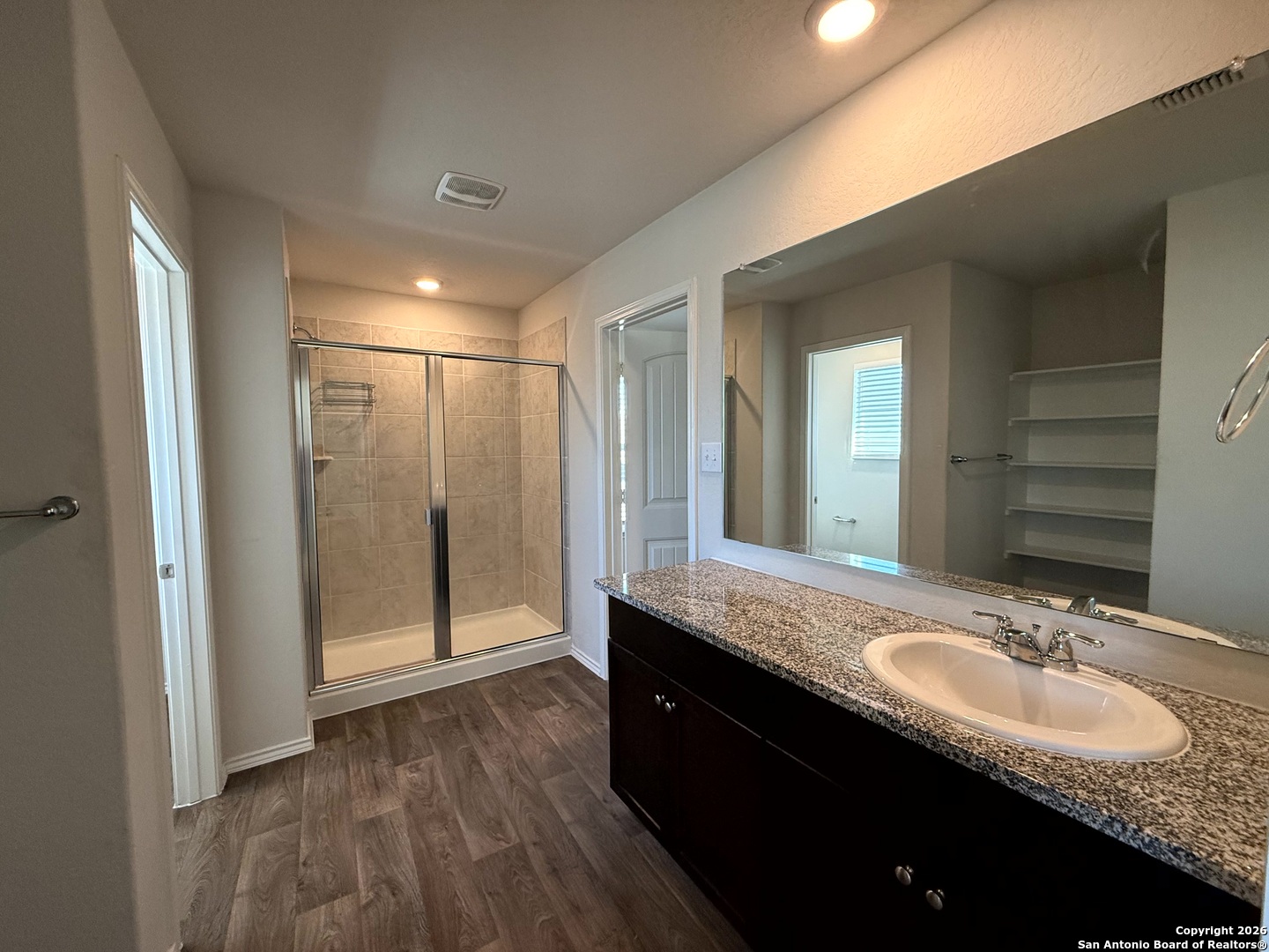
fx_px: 513
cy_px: 476
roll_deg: +0.5
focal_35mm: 14
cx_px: 634
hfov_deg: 102.1
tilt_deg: -3.1
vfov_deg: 85.7
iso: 250
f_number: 2.2
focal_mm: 2.22
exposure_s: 1/120
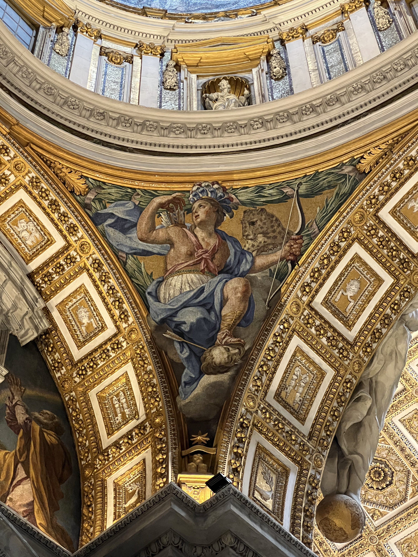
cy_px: 278
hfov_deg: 19.1
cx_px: 209
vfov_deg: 25.3
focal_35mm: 77
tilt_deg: +58.0
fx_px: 1240
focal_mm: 9
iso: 800
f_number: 2.8
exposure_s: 1/33
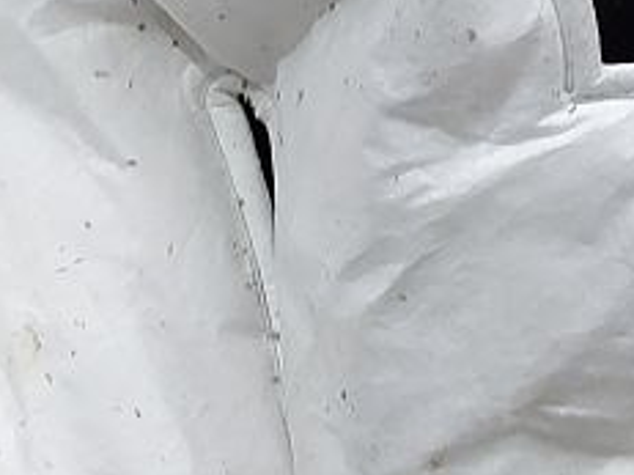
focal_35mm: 144
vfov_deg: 10.2
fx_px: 2636
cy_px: -44
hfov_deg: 13.4
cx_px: 729
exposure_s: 1/50
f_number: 1.8
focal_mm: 5.23
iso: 100
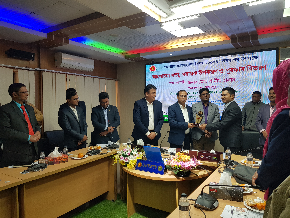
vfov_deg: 53.1
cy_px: 109
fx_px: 218
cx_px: 145
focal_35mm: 26
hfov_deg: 67.3
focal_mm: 4.2
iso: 64
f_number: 1.7
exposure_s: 1/100
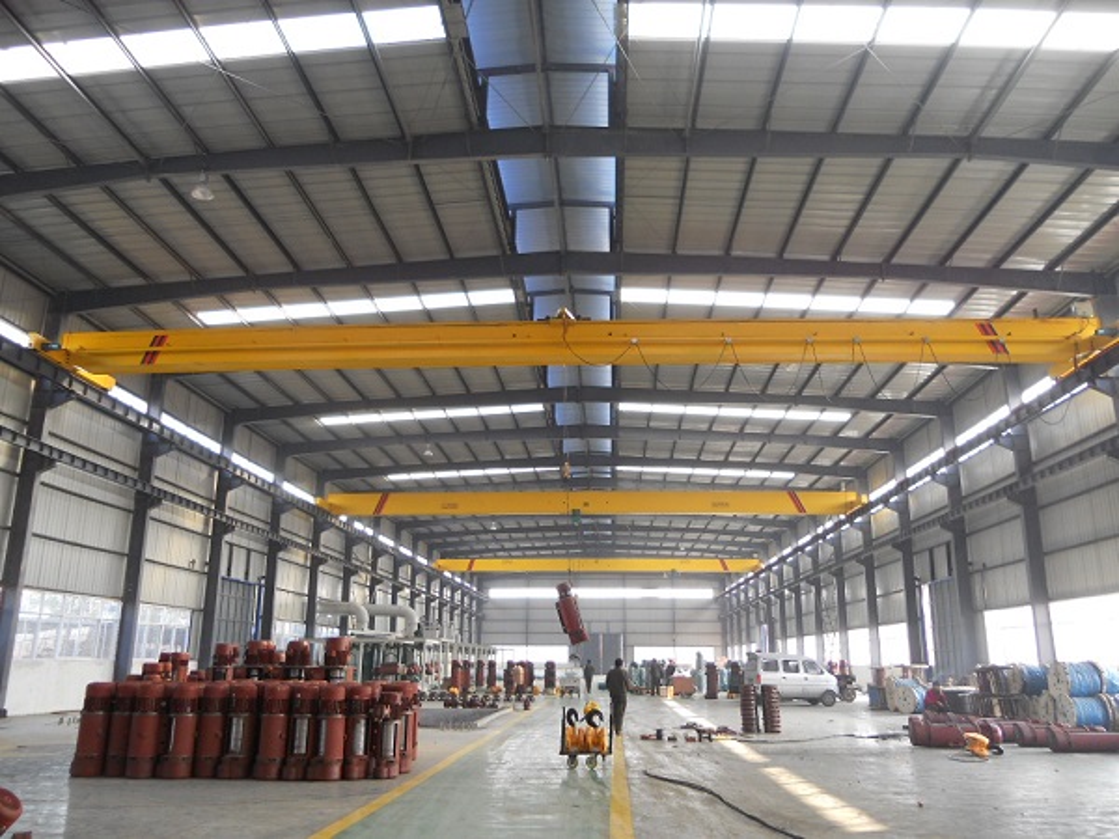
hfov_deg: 65.3
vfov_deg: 51.4
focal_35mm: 27
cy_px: 420
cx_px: 560
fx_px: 873
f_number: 3.2
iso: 80
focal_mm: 4.9
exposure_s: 1/30
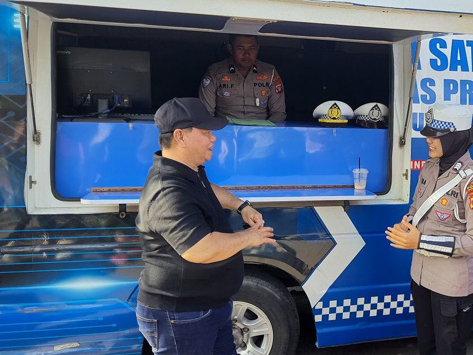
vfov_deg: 36.7
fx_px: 533
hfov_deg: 46.0
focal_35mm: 39
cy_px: 141
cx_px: 361
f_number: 1.8
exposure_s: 1/280
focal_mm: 5.23
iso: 50
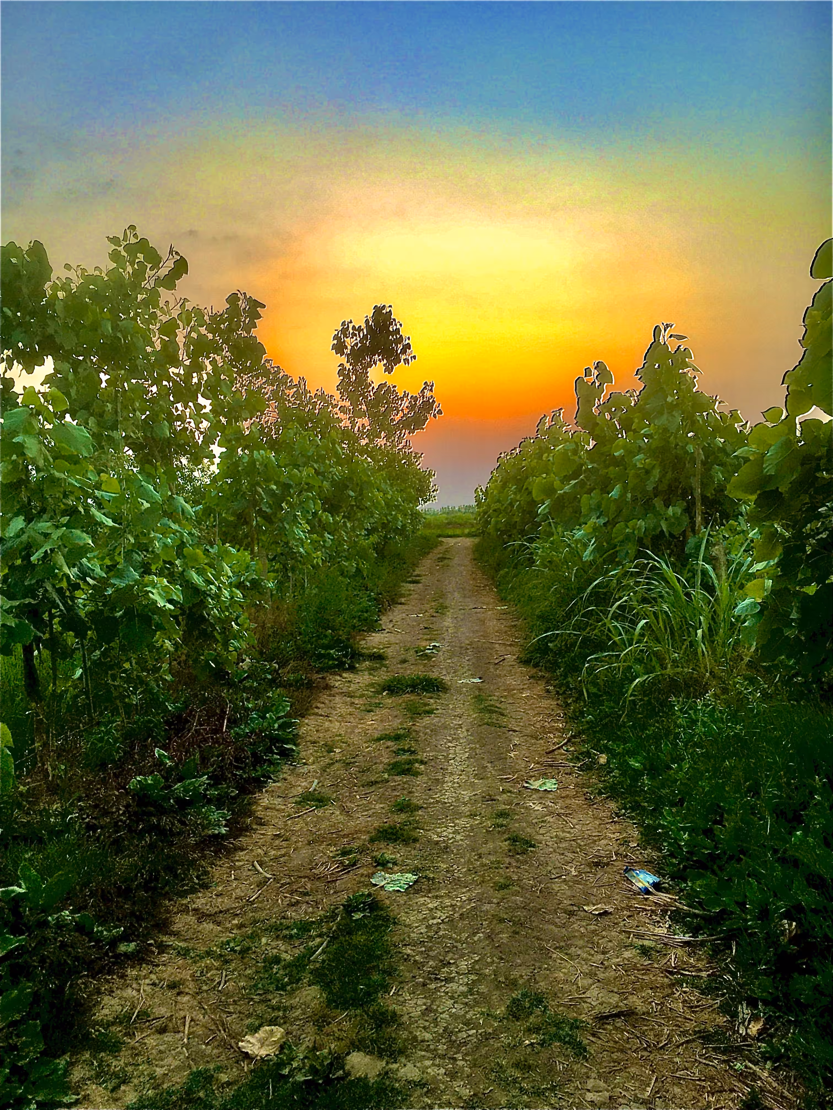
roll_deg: -0.2
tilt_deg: -4.3
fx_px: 930
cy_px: 555
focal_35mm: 29
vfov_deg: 61.7
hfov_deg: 48.2
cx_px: 416
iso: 25
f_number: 2.2
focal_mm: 4.15
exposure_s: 1/50
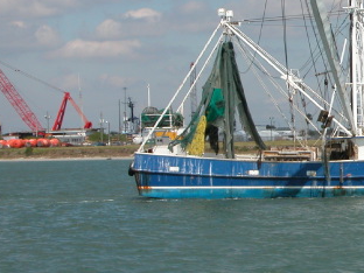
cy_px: 104
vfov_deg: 8.2
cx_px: 412
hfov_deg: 10.8
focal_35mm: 180
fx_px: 1893
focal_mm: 19.9
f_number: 7.6
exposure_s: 1/435
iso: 100
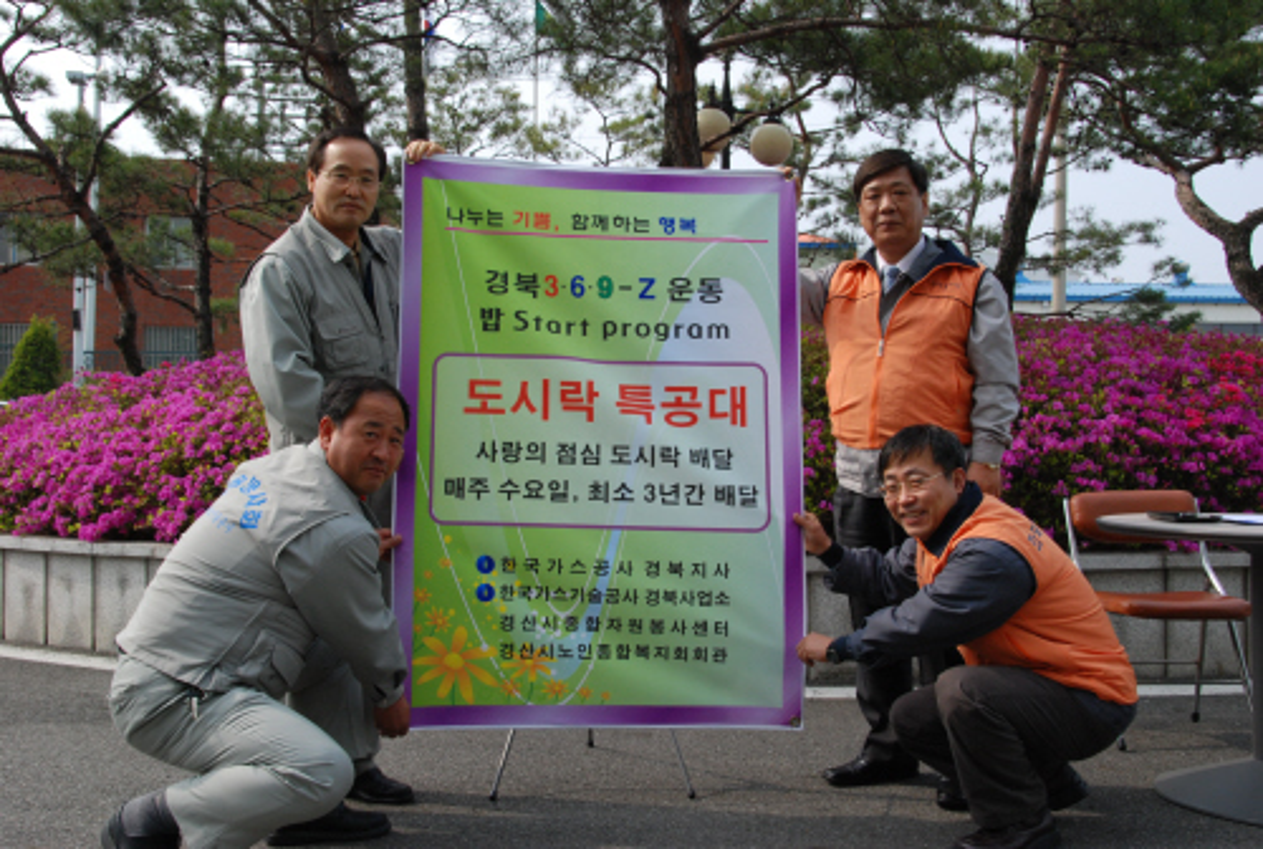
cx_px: 632
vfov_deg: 34.4
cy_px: 424
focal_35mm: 39
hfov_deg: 49.4
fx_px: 1372
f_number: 10
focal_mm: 26
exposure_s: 1/400
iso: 400
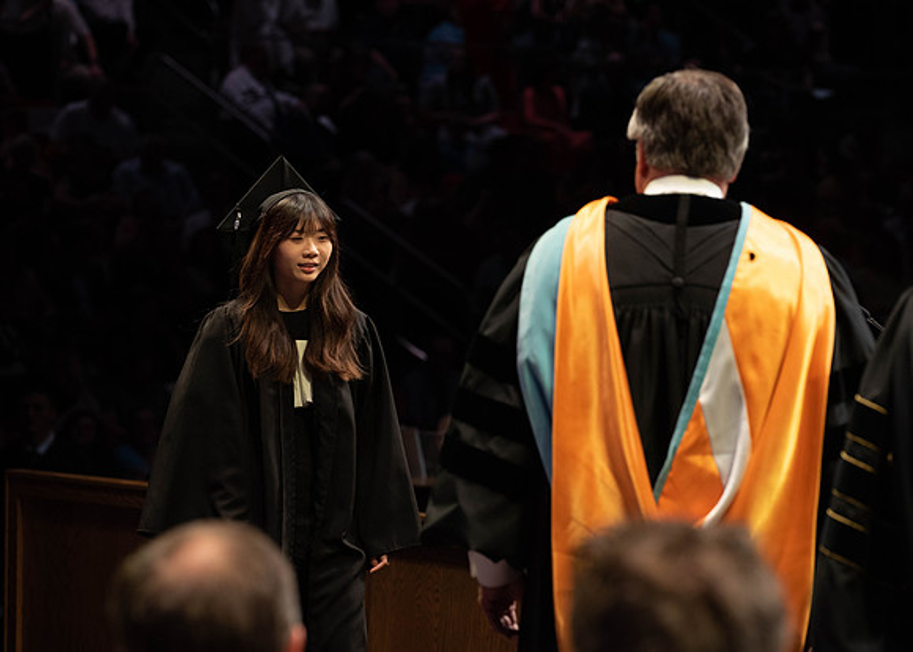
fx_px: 3924
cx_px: 390
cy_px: 303
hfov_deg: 13.3
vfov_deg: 9.5
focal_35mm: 151
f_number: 4.5
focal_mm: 135
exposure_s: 1/320
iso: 1600
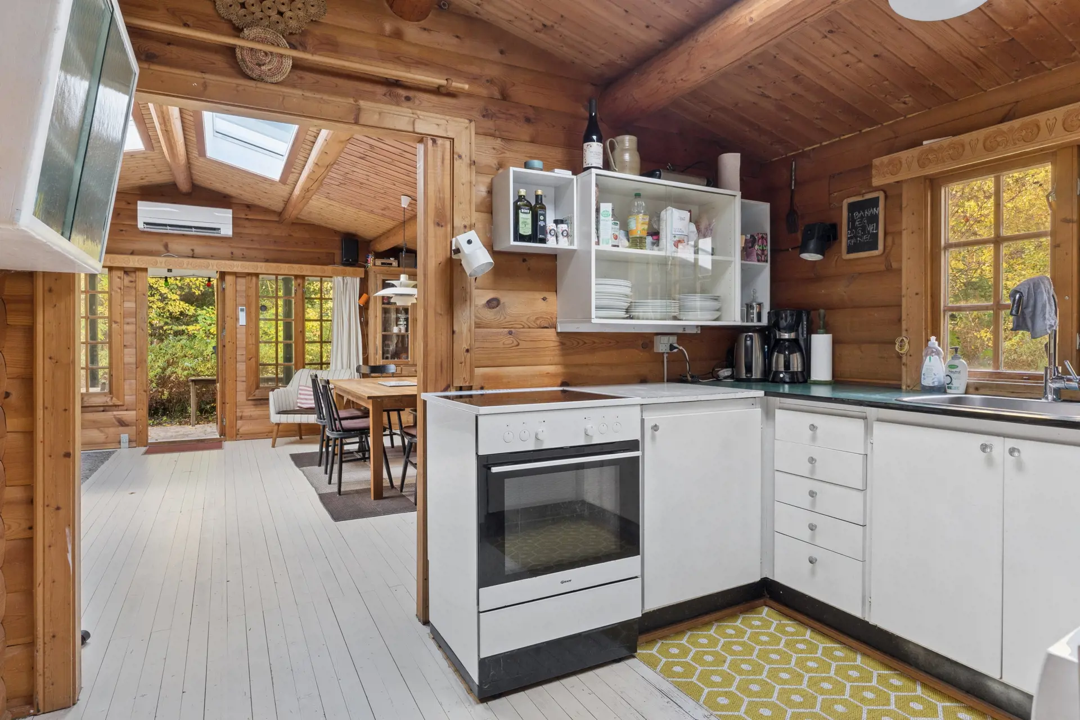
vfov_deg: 59.5
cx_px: 540
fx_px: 630
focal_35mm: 21
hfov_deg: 81.2
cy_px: 360
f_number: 8
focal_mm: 14
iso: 200
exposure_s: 1/20
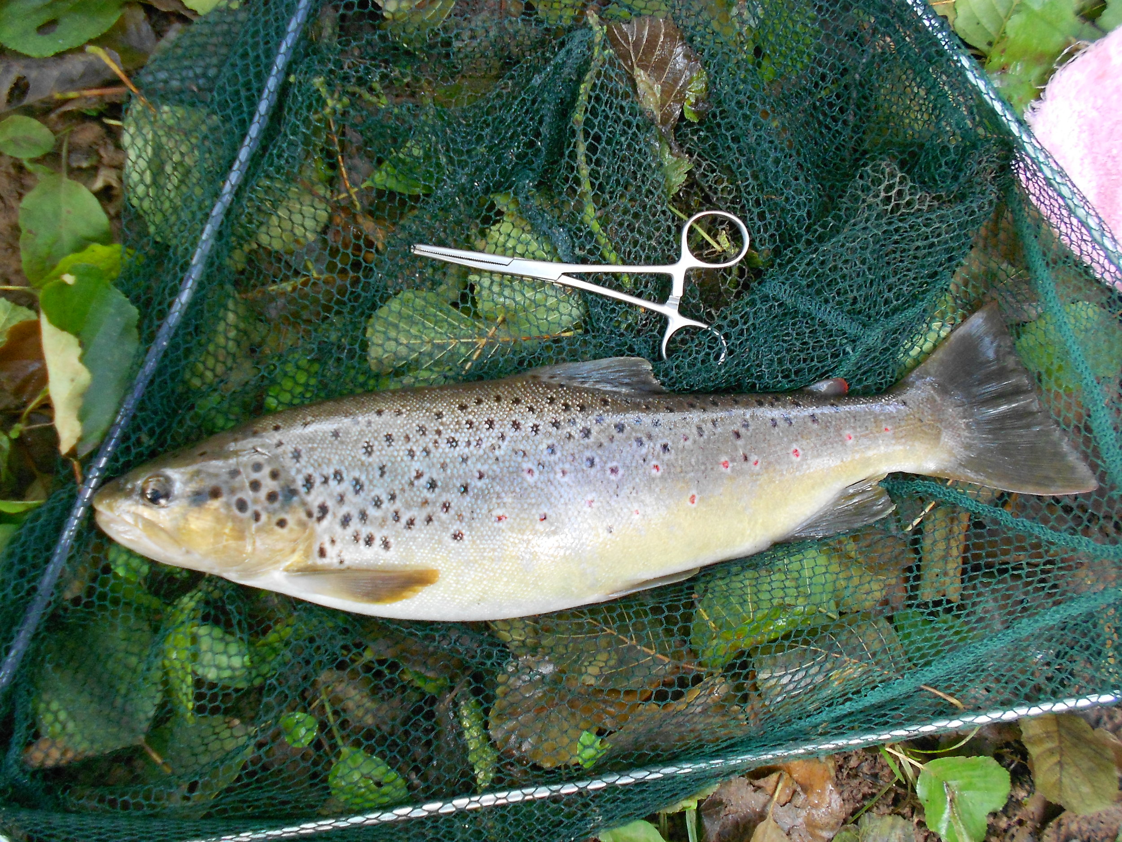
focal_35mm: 29
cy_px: 421
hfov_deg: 61.7
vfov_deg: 48.2
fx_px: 940
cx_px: 561
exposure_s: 1/30
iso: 320
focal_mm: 5.1
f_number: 3.4
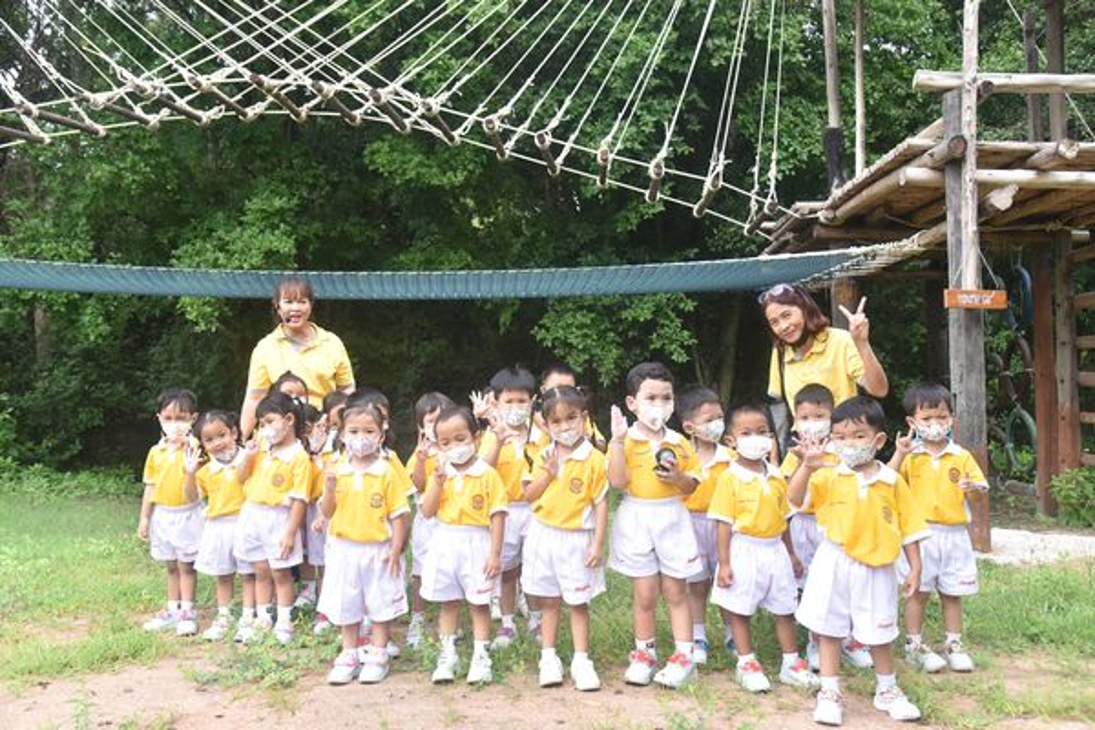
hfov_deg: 55.8
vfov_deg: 38.9
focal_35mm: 34
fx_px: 1034
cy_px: 365
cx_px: 548
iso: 1000
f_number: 4
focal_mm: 34
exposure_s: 1/800
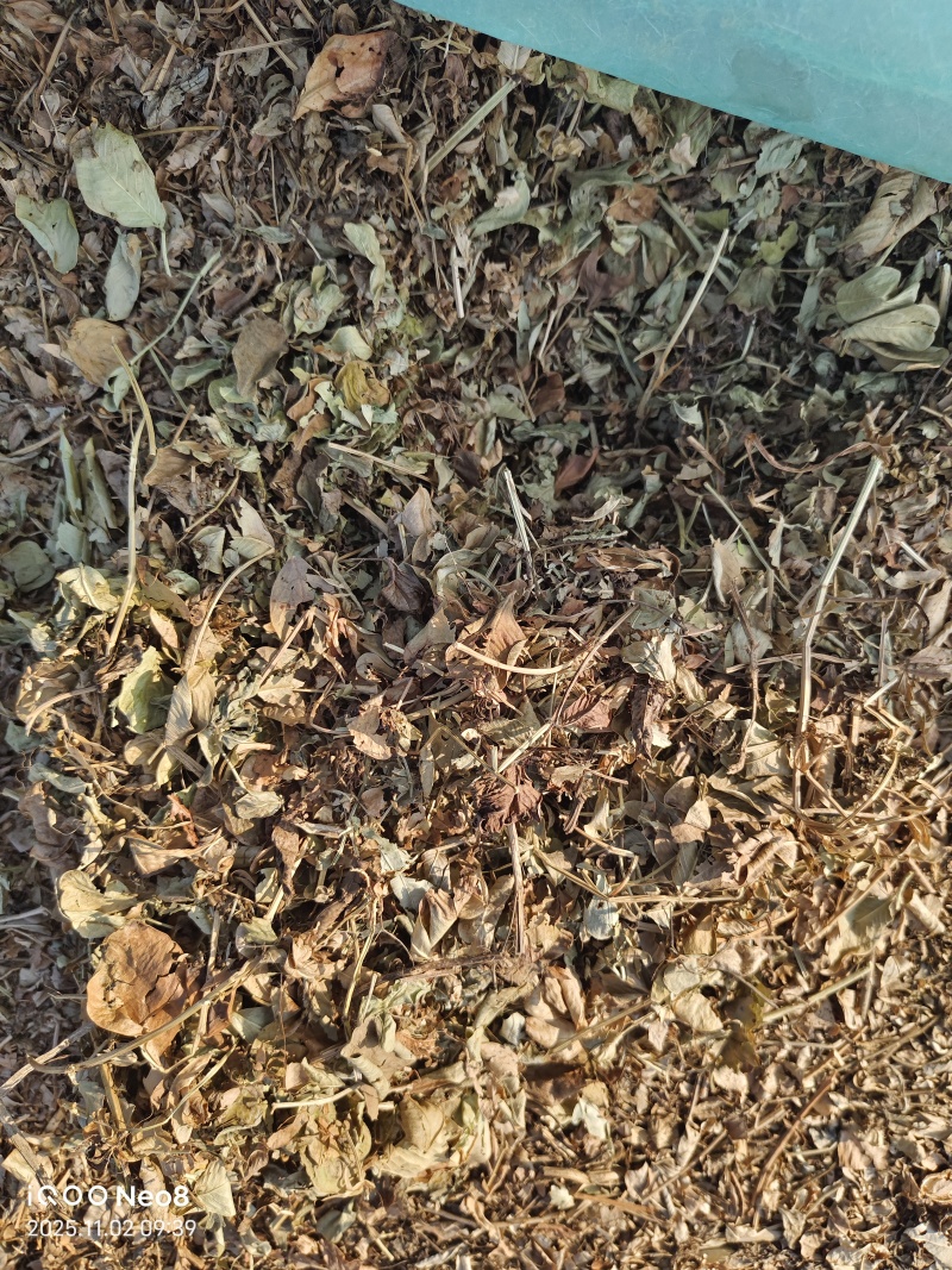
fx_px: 880
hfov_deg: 56.8
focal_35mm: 24
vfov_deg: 71.6
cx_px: 476
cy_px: 635
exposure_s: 1/670
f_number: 1.88
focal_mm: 5.56
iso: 50
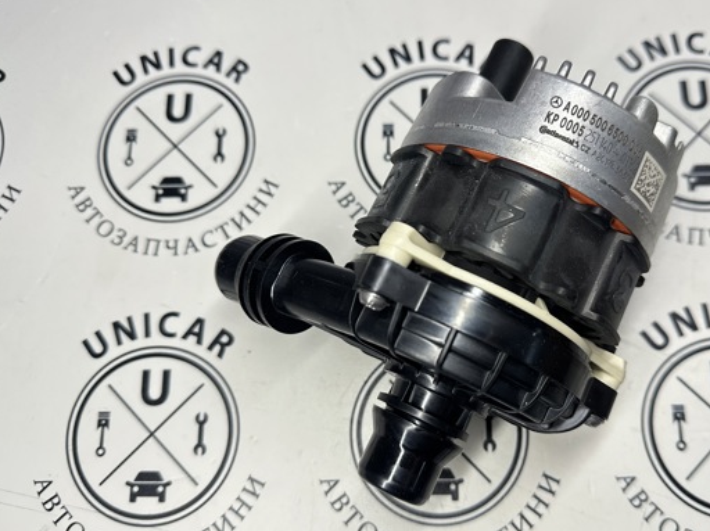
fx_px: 615
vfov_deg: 46.7
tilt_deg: -76.0
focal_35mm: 30
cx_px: 424
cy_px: 278
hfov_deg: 59.5
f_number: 1.78
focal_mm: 6.86
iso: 160
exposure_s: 1/121
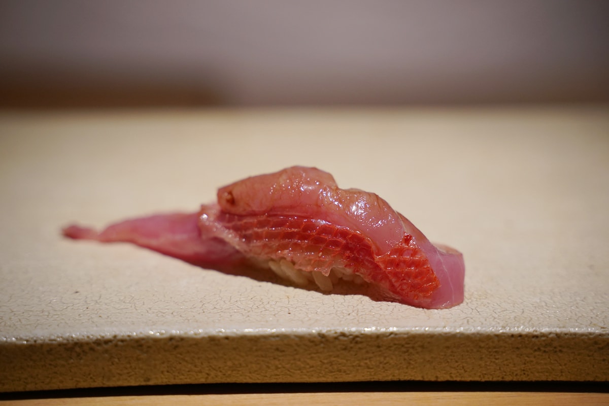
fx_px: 1218
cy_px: 203
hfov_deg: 28.1
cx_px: 304
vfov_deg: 18.9
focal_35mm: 72
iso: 800
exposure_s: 1/80
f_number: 4
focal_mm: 72
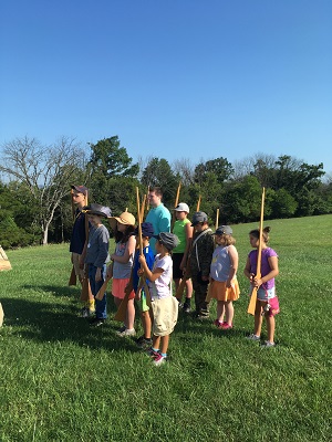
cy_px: 221
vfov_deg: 61.7
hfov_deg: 48.2
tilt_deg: -4.3
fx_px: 371
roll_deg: +3.3
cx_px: 166
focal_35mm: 29
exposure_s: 1/1068
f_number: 2.2
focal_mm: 4.15
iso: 25
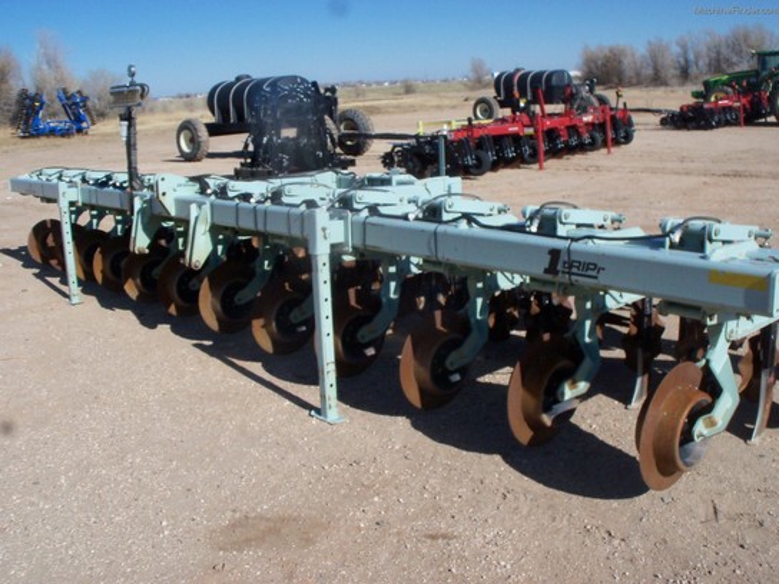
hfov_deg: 52.6
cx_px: 390
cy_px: 292
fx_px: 788
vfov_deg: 40.7
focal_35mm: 35
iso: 80
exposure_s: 1/640
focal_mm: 6.3
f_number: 5.5
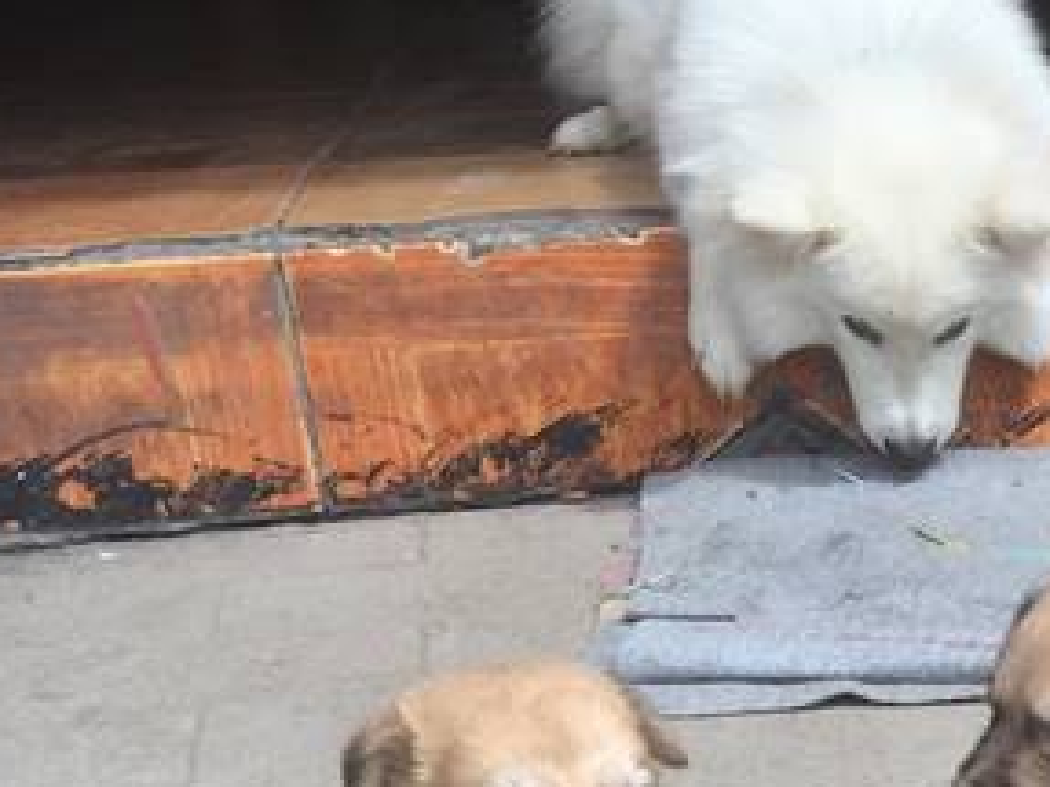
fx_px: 2941
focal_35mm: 97
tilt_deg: -24.3
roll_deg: +0.8
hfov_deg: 18.0
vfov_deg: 14.5
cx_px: 1595
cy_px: 1073
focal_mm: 4.15
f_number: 2.2
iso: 32
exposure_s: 1/373
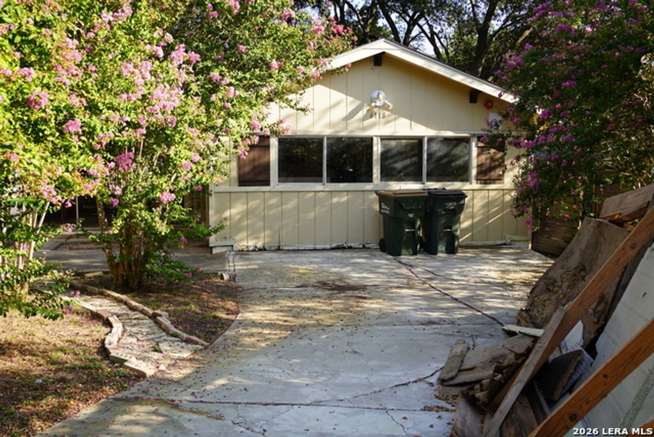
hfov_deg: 54.4
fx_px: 636
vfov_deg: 37.9
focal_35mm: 35
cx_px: 327
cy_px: 218
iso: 100
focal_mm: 35
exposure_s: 1/100
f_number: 6.3
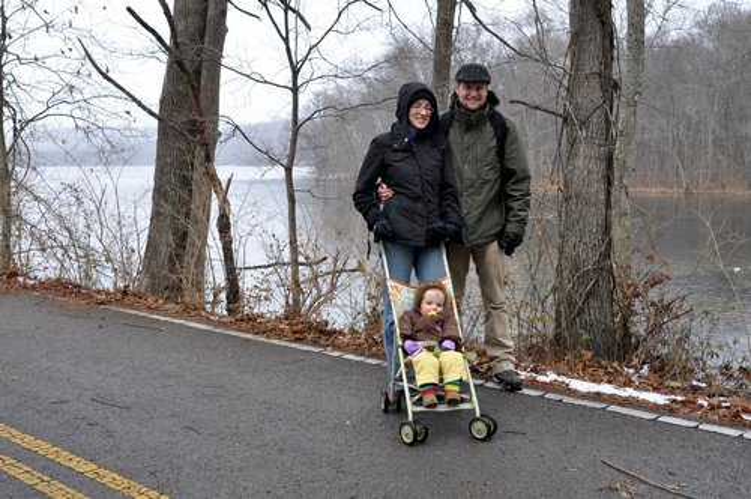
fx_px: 875
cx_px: 376
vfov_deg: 31.8
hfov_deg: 46.5
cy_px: 250
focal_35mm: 42
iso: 400
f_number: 4.5
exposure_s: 1/80
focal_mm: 28
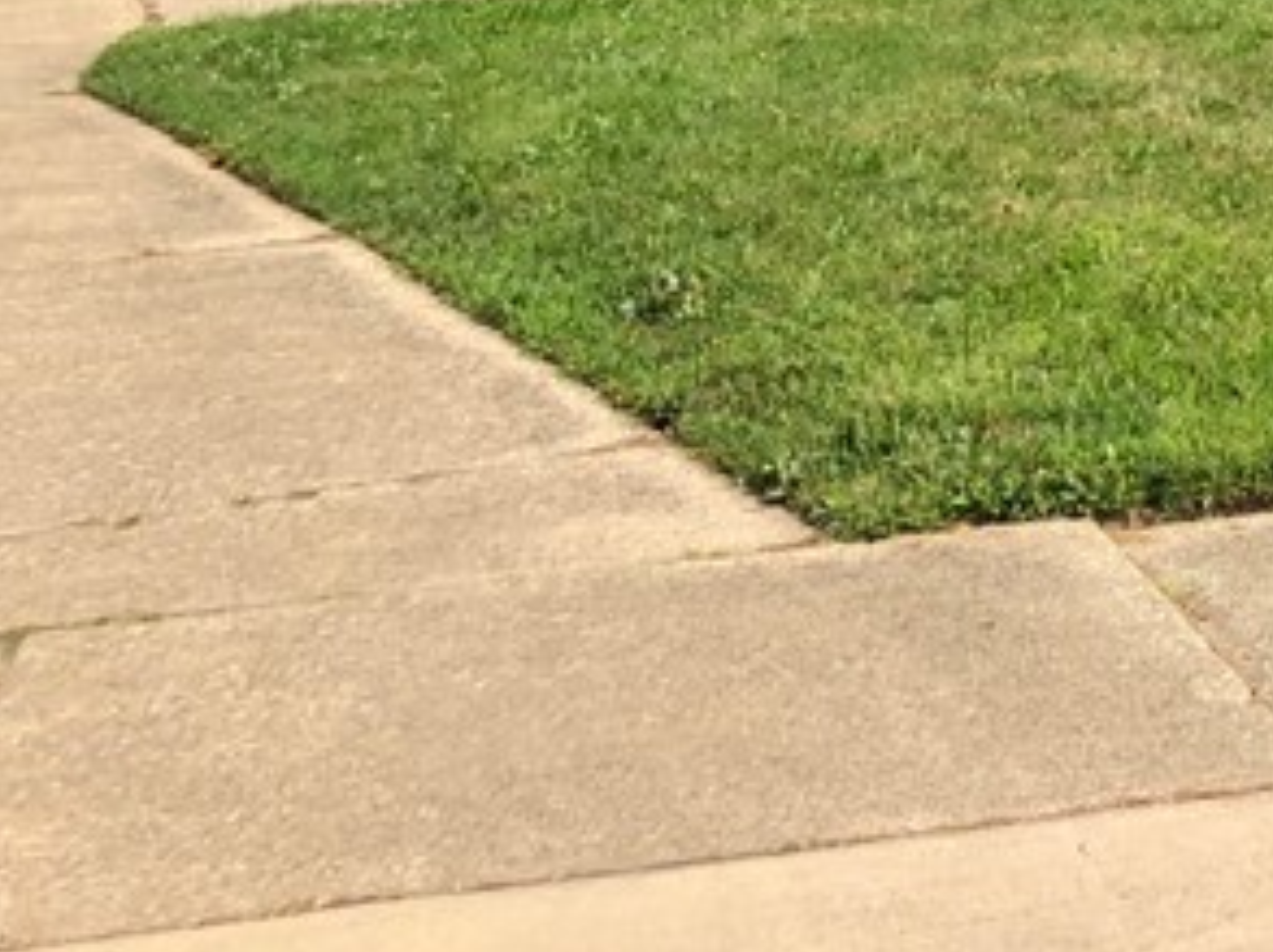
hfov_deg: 17.2
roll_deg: +1.2
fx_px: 3600
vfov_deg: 14.5
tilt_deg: -2.3
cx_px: 2151
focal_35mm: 98
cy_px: -222
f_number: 1.8
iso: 20
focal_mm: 3.99
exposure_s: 1/1412
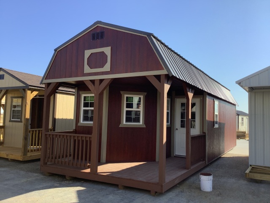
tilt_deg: +3.5
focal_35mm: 31
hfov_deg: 58.4
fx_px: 242
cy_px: 102
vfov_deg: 45.4
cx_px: 135
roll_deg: -1.3
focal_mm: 3.3
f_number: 2.4
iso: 25
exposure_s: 1/708
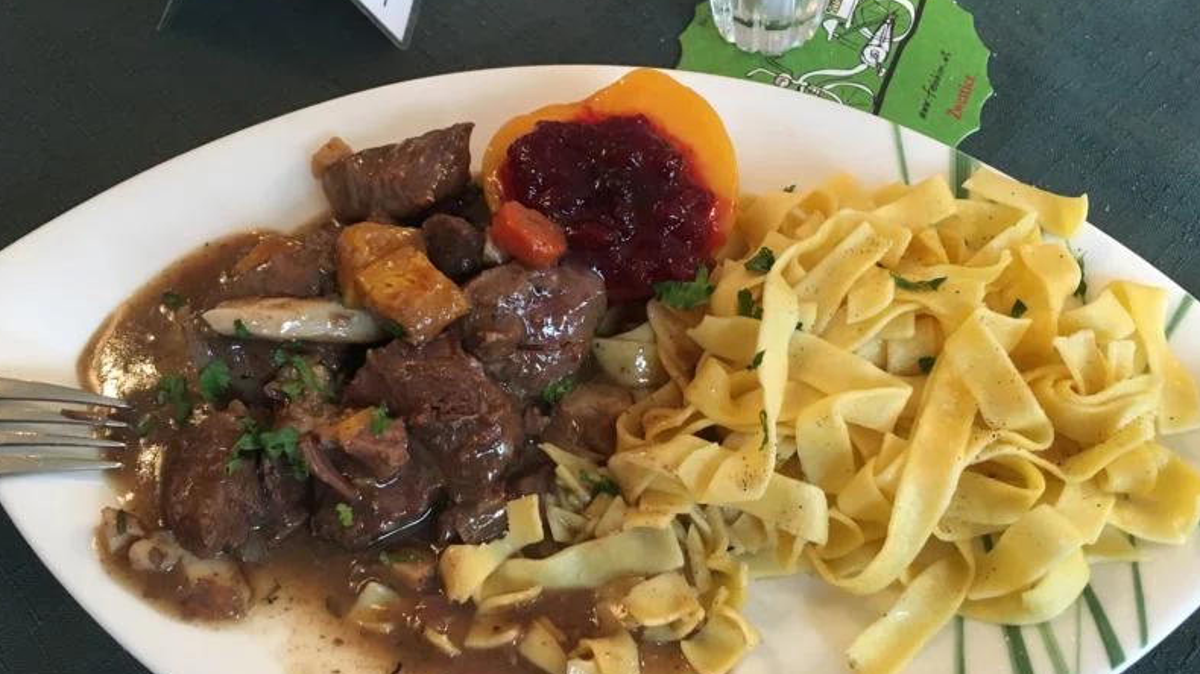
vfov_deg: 36.6
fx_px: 1018
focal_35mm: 32
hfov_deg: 61.0
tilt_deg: -61.6
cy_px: 361
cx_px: 597
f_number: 2.2
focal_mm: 4.15
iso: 250
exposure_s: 1/33
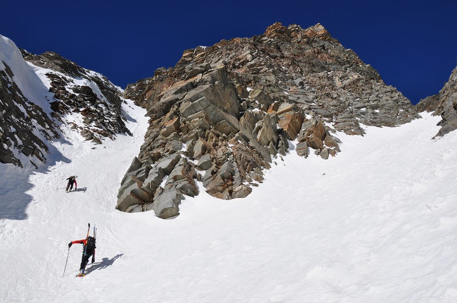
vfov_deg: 47.8
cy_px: 152
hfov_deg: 67.4
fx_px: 342
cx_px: 228
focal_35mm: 27
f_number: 13
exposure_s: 1/500
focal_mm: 18
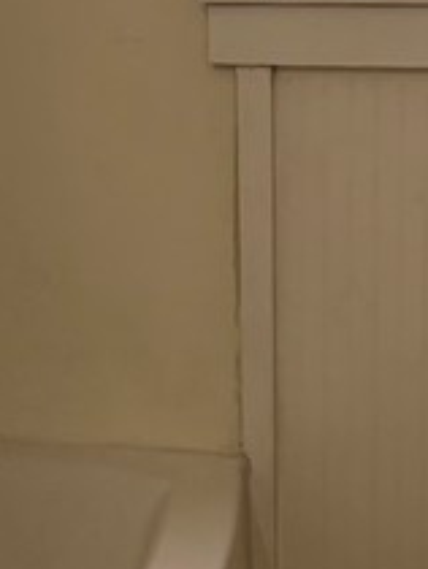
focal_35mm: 117
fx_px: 1925
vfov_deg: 16.8
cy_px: 198
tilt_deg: -11.7
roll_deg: +1.7
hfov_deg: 12.7
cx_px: 214
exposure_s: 1/120
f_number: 1.78
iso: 160
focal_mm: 6.76
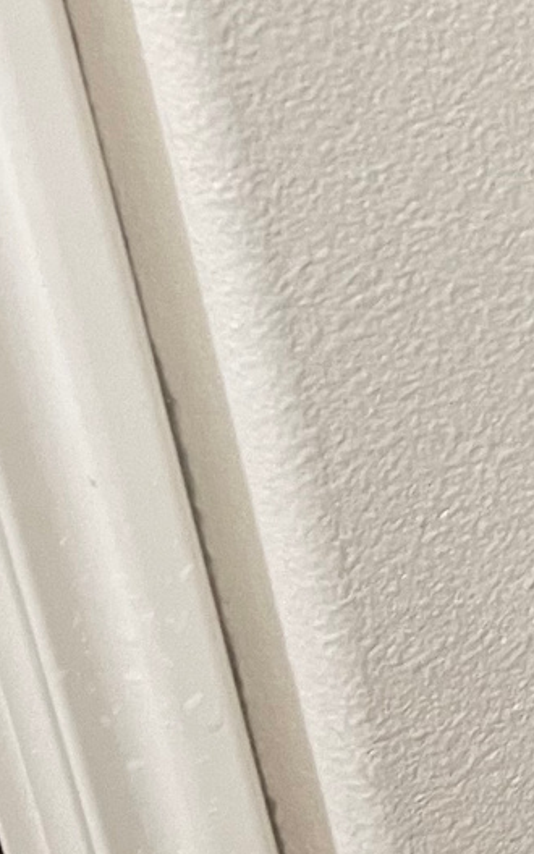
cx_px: 1340
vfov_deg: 18.5
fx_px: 2492
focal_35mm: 107
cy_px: -144
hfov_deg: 10.3
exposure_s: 1/60
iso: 250
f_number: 1.6
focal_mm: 4.2
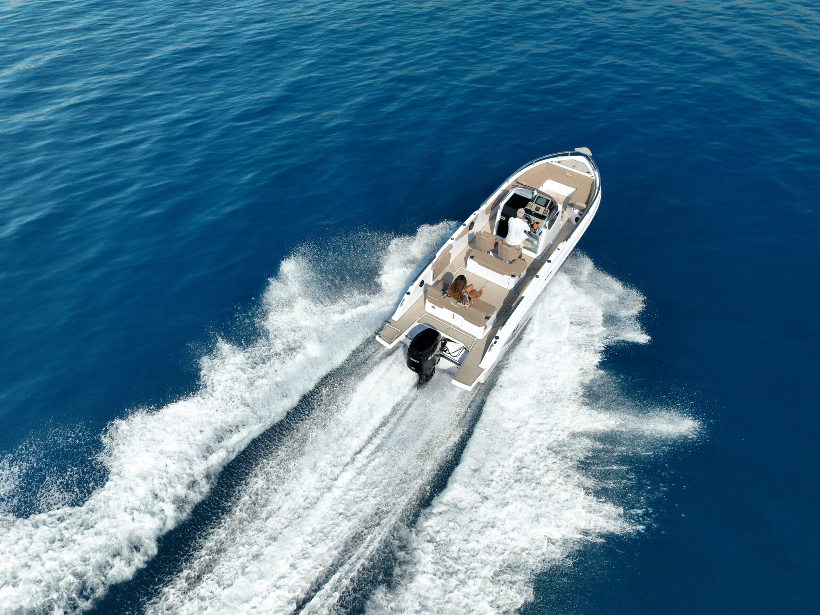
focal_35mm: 24
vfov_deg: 56.8
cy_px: 308
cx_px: 410
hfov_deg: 71.6
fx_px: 568
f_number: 2.8
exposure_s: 1/1250
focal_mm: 12.29
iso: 100
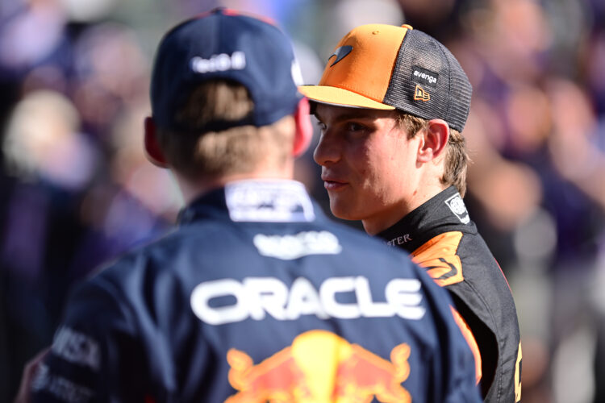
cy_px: 202
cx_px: 302
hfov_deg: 10.3
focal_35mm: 200
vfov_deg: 6.9
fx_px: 3361
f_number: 2
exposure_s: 1/500
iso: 100
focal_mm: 200
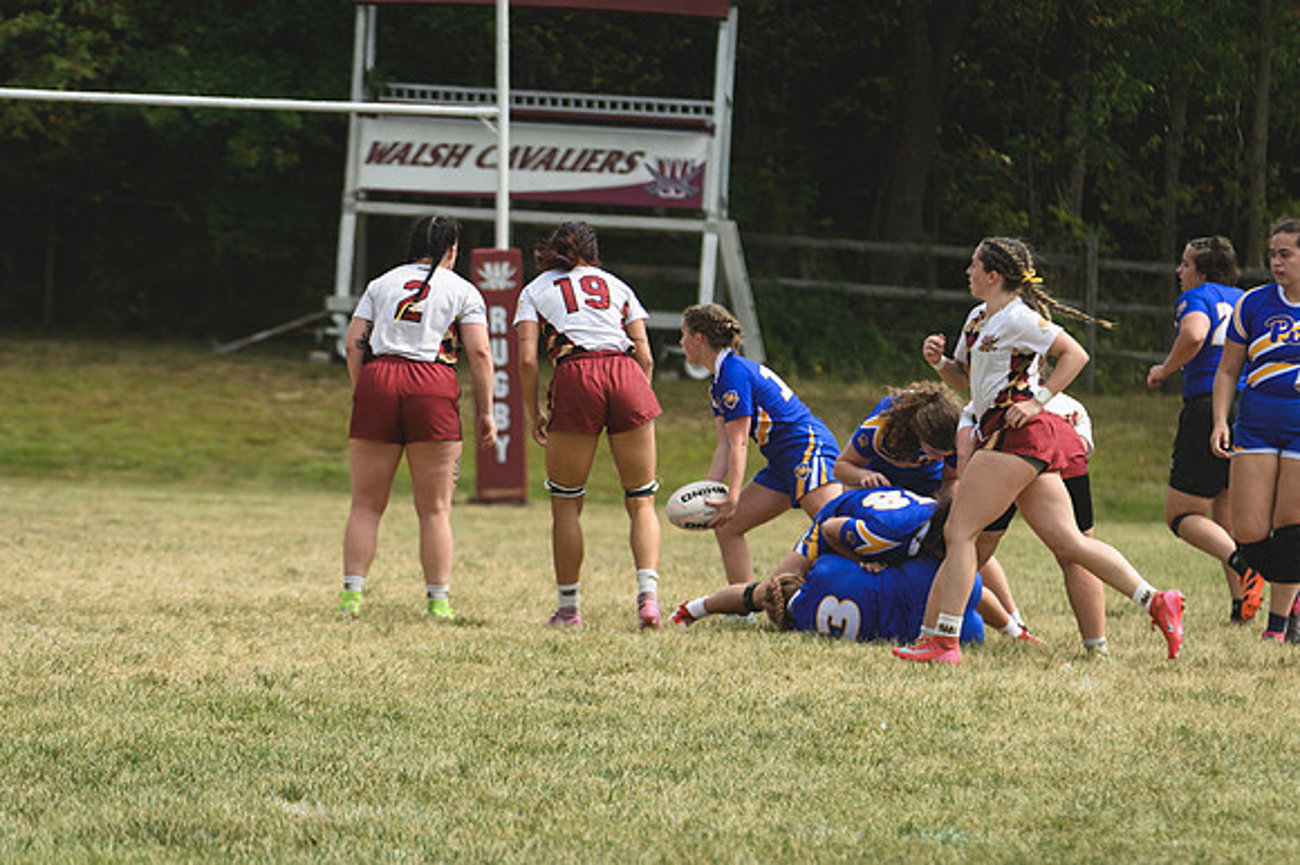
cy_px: 432
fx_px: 14075
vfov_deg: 3.5
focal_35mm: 390
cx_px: 650
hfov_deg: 5.3
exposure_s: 1/1000
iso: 250
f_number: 5.6
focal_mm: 260
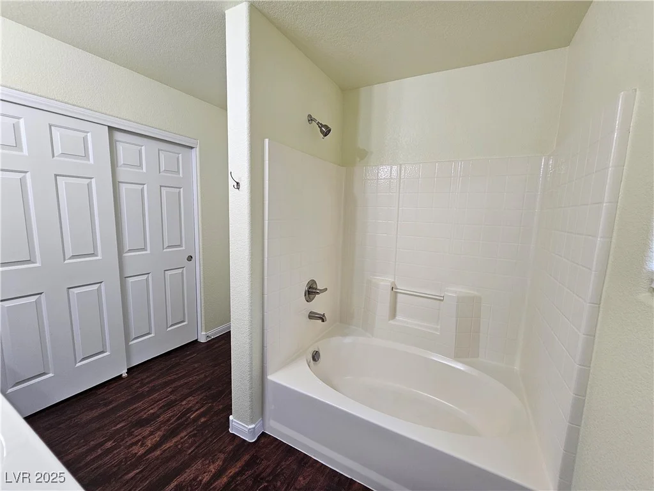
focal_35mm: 13
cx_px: 327
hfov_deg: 106.2
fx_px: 246
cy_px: 246
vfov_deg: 89.9
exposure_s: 1/60
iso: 64
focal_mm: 2.2
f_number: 2.2
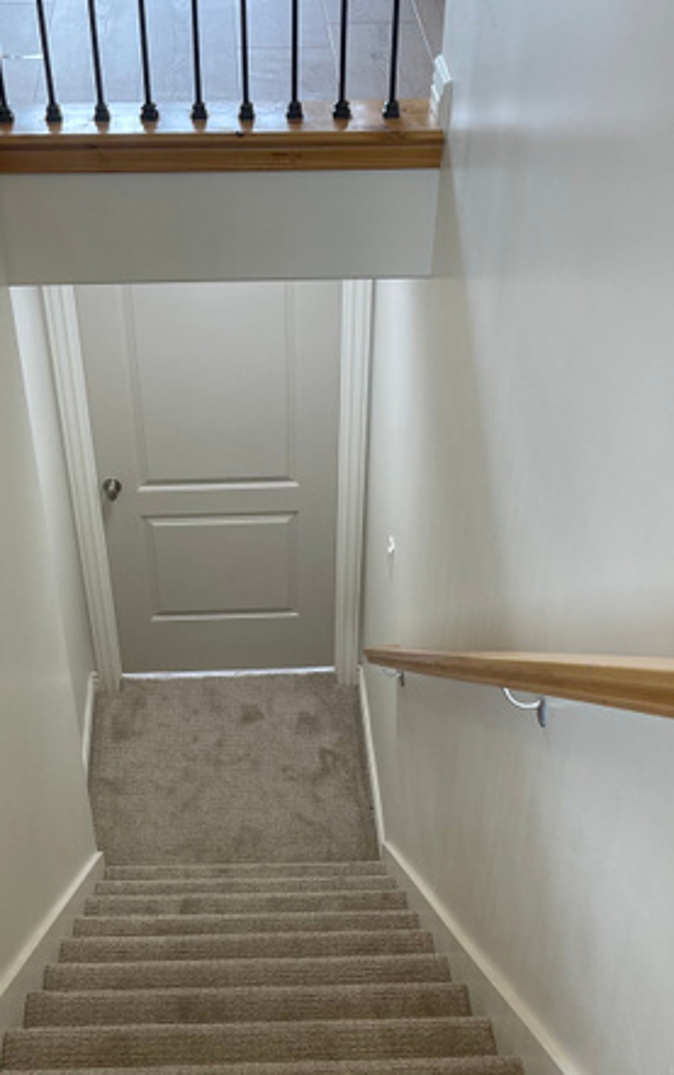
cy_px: 798
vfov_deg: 42.2
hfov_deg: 28.0
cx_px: 285
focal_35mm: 46
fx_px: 1349
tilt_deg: -45.3
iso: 80
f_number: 1.6
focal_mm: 5.1
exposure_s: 1/120
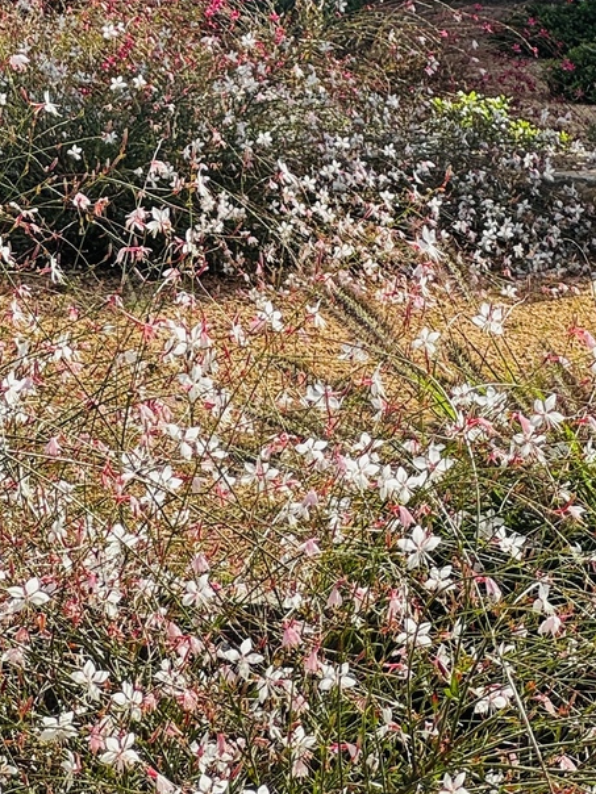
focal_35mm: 204
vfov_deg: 9.6
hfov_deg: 7.2
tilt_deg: -1.3
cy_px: -75
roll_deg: +0.0
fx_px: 4683
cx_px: 641
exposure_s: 1/541
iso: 25
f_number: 2.8
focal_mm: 9
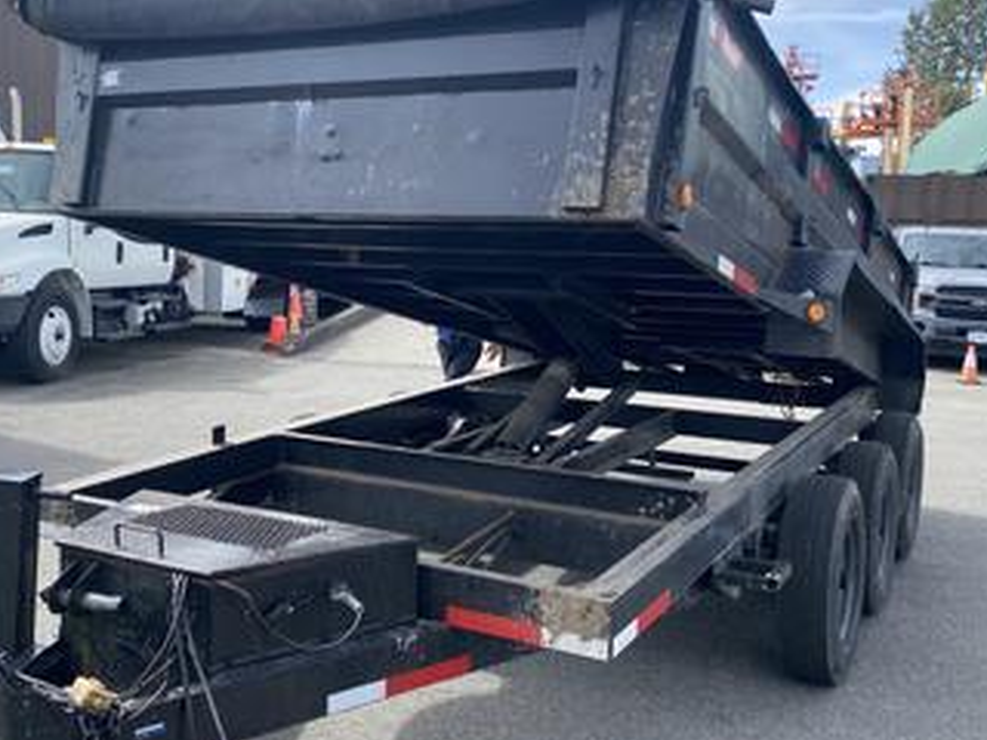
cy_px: 355
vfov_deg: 36.8
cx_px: 413
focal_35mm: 39
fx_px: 1112
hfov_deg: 47.7
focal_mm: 4.25
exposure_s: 1/1218
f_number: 1.8
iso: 32
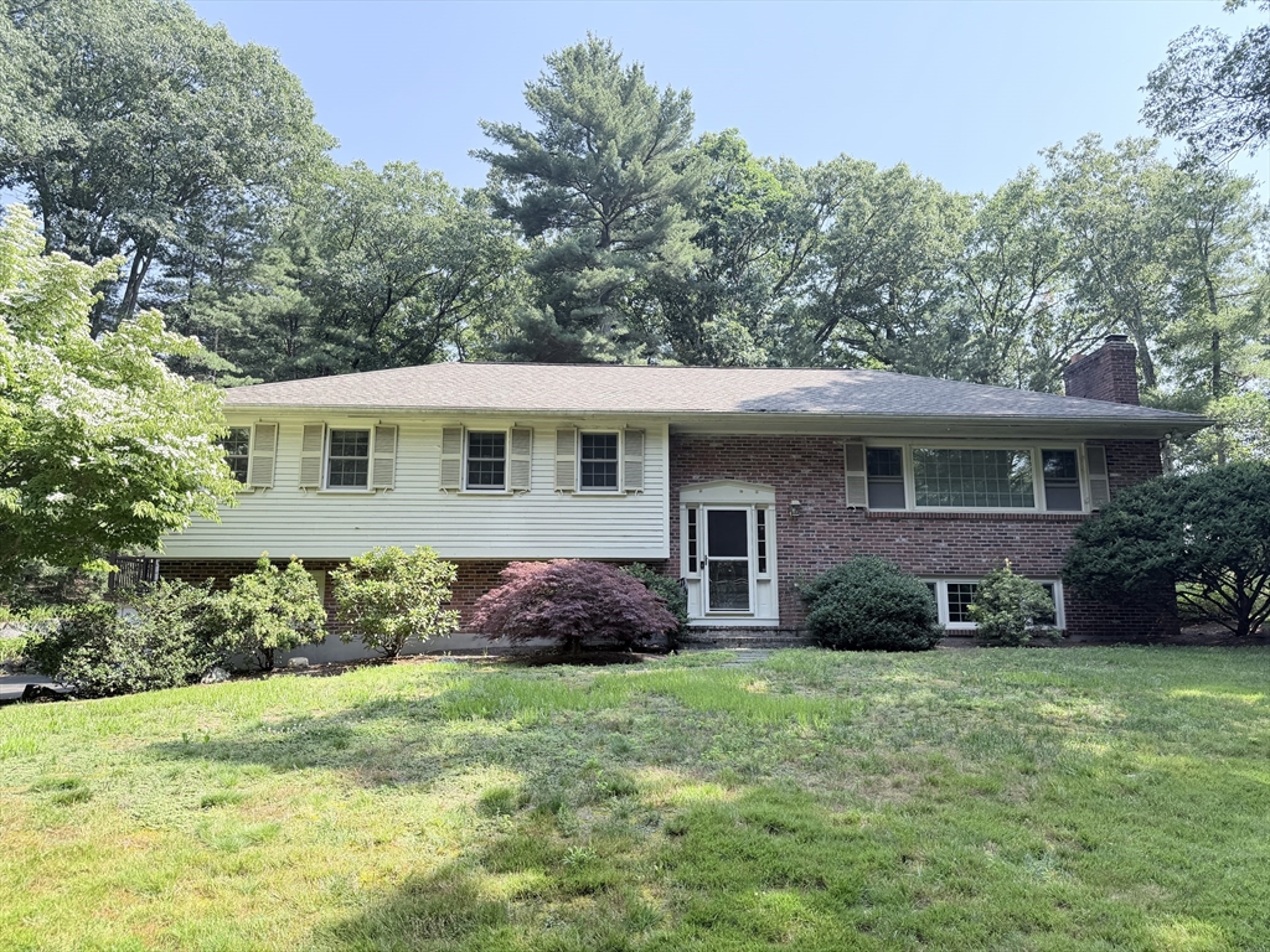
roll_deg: +0.0
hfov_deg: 71.6
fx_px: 881
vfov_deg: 56.8
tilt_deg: +10.1
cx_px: 635
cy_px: 476
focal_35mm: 24
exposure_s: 1/878
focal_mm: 6.76
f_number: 1.78
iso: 100
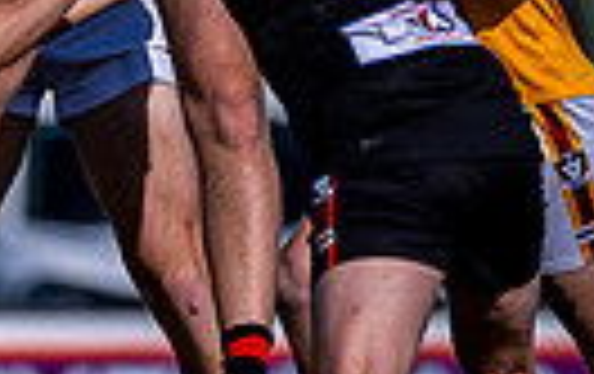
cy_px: -481
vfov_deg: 0.4
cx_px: -11
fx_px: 55718
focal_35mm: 3436
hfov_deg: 0.6
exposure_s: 1/2500
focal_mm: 500
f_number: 4
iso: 110
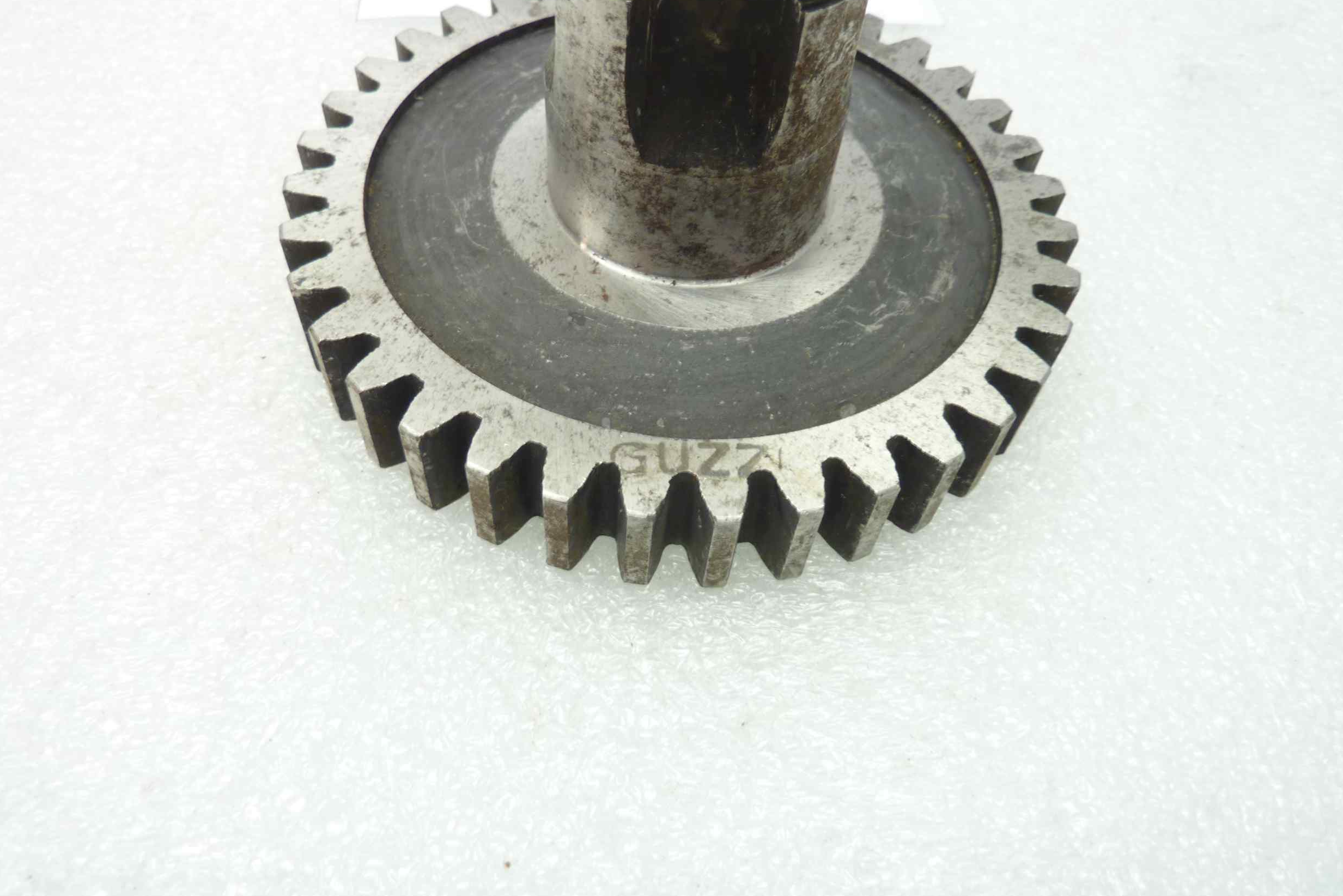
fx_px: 1007
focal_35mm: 27
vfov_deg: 47.9
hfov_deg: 67.4
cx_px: 670
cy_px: 455
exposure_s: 1/10
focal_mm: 4.1
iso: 80
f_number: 3.3
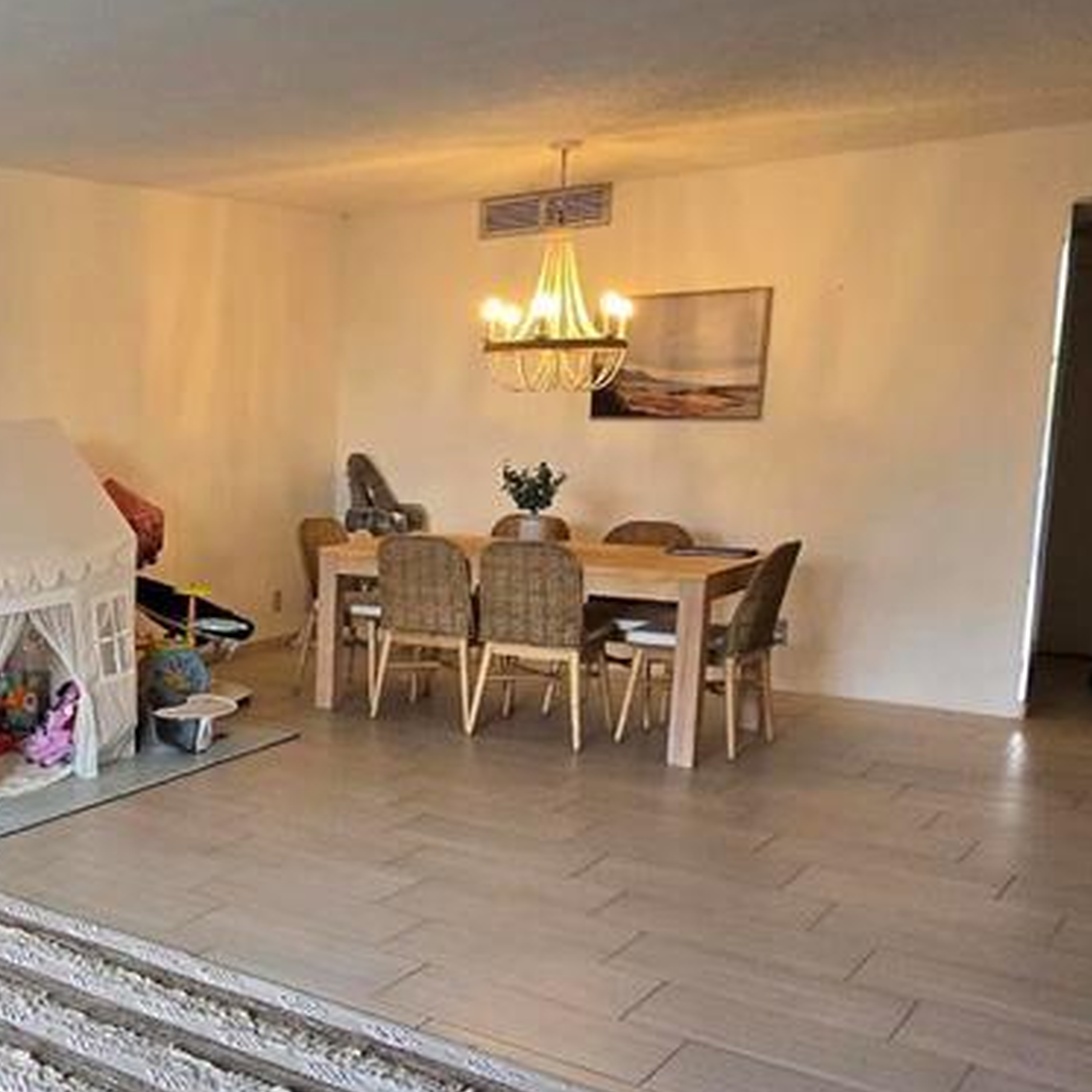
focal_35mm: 37
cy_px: 627
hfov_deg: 37.5
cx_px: -111
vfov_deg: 44.8
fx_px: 1321
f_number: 2.2
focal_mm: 1.7
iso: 100
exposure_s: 1/60
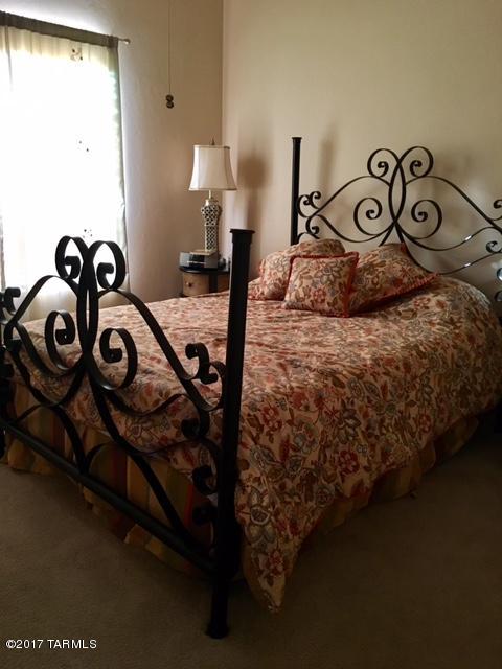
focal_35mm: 29
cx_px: 251
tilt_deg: -13.7
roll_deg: -1.1
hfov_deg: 48.2
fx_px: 561
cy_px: 334
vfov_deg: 61.7
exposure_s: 1/15
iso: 200
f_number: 2.2
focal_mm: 4.15
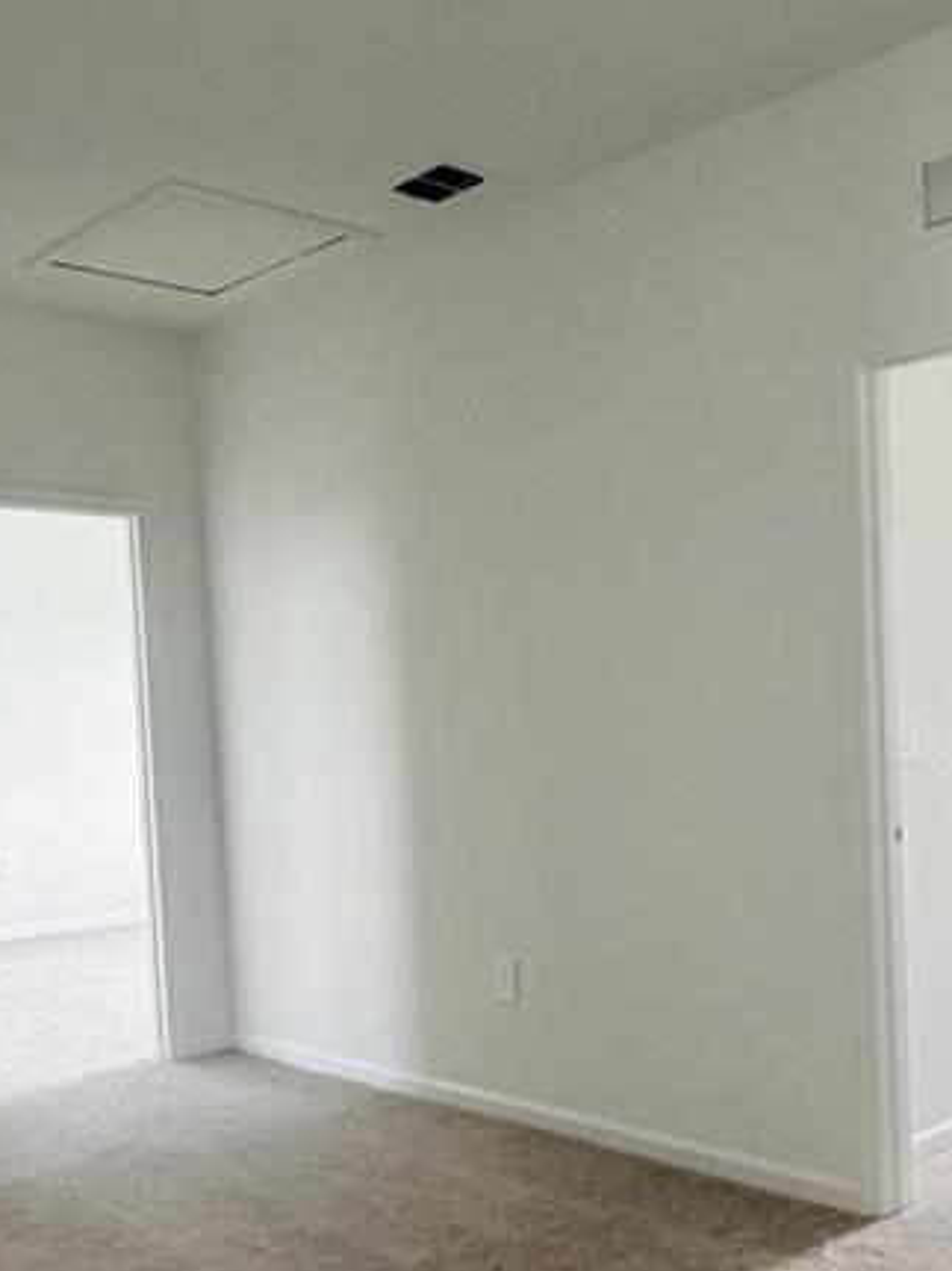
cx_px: 819
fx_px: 1431
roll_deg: +1.6
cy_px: 799
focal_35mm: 39
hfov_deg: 35.1
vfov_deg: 47.4
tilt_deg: -3.0
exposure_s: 1/60
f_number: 2.2
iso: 250
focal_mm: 2.22
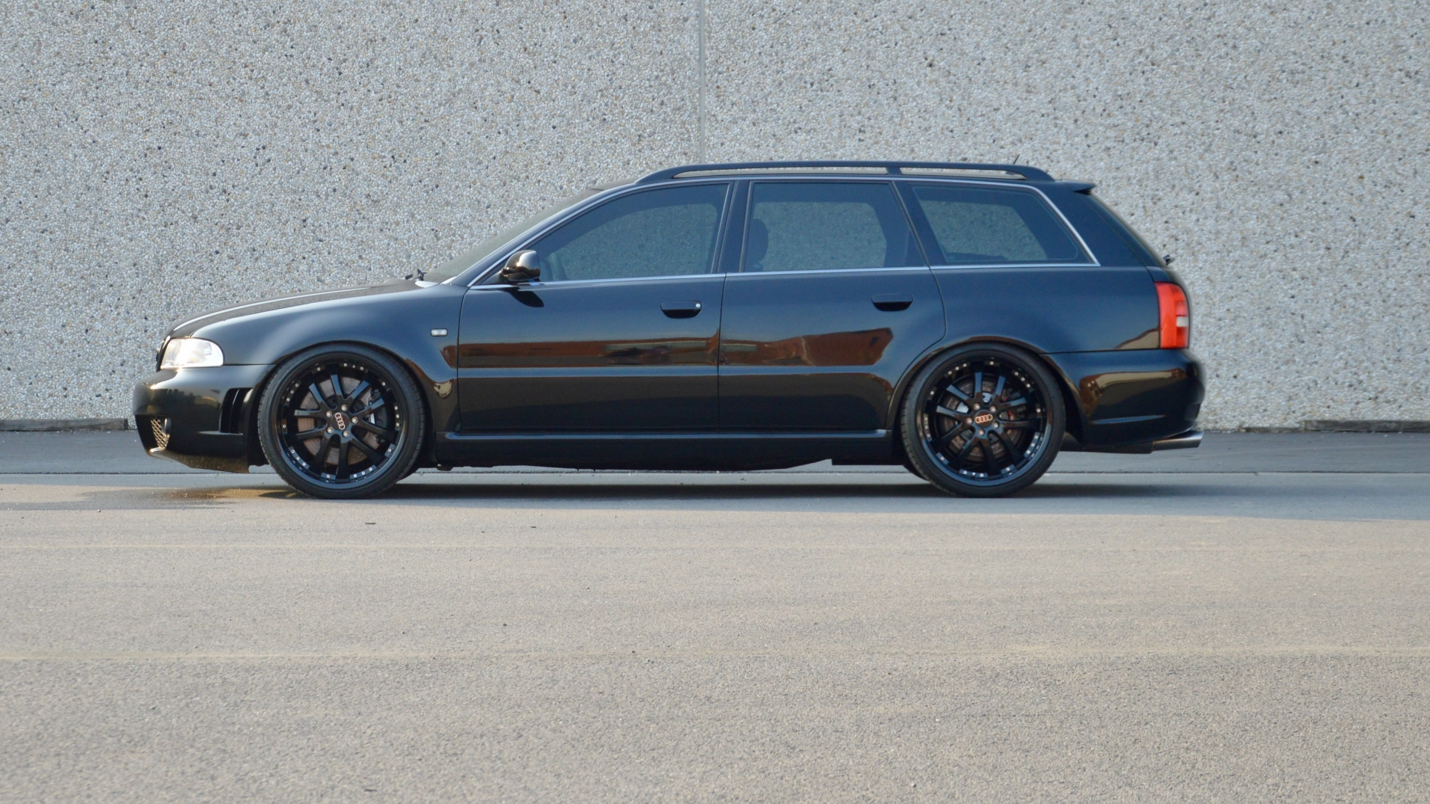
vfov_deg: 14.7
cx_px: 714
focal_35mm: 82
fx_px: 3109
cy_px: 327
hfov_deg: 25.9
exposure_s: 1/125
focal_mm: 52
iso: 400
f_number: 5.6
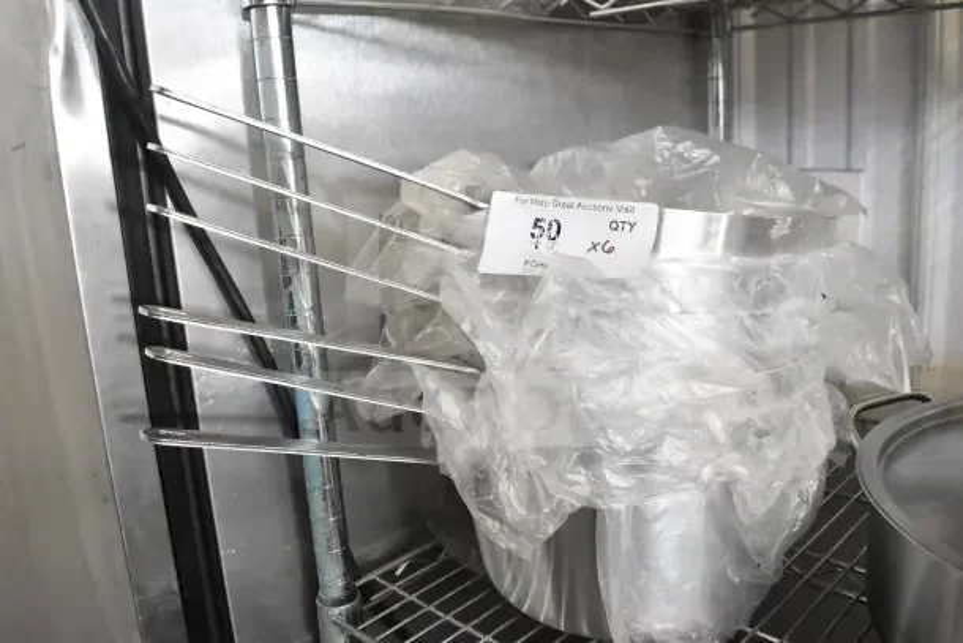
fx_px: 803
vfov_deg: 43.6
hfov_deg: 61.9
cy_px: 322
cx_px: 482
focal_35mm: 30
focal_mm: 20
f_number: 5.6
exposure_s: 1/125
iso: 6400
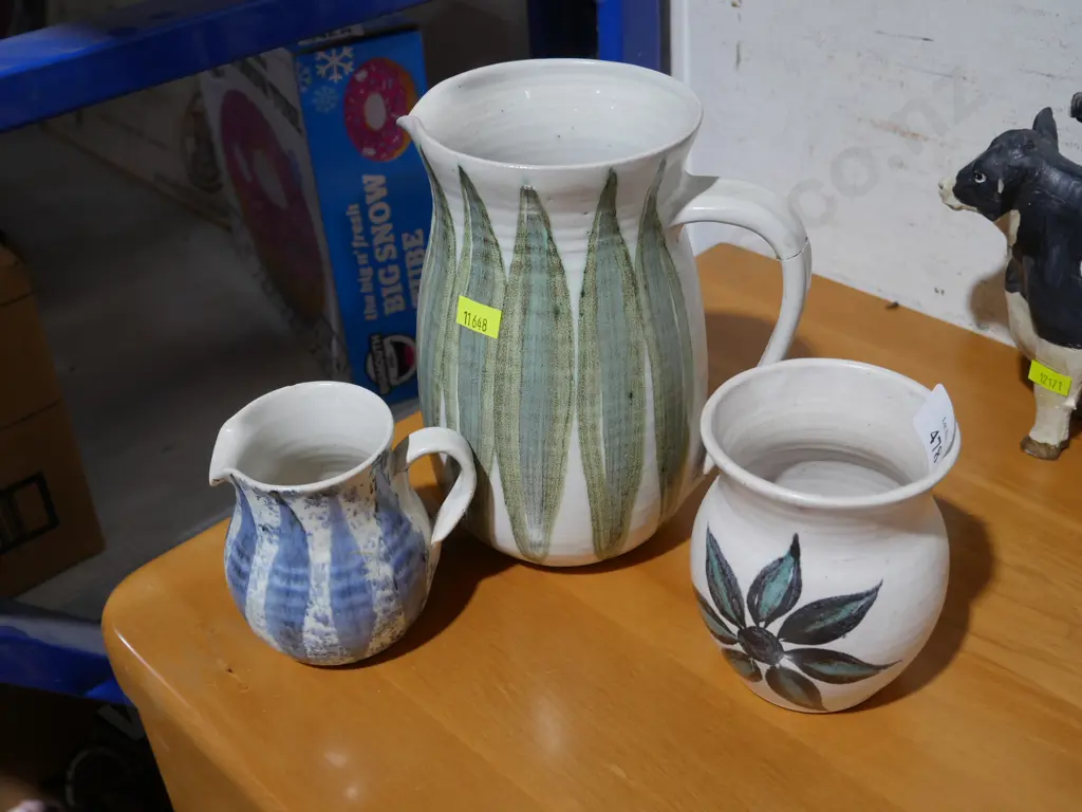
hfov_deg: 46.8
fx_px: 1250
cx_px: 541
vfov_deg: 36.0
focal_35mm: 40
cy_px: 406
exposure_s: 1/60
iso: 400
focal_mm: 20
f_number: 4.4
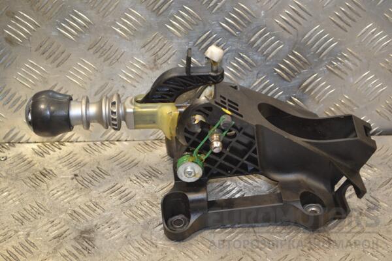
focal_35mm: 75
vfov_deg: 18.2
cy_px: 130
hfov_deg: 27.0
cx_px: 196
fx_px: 817
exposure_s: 1/60
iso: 500
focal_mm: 50
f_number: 5.6
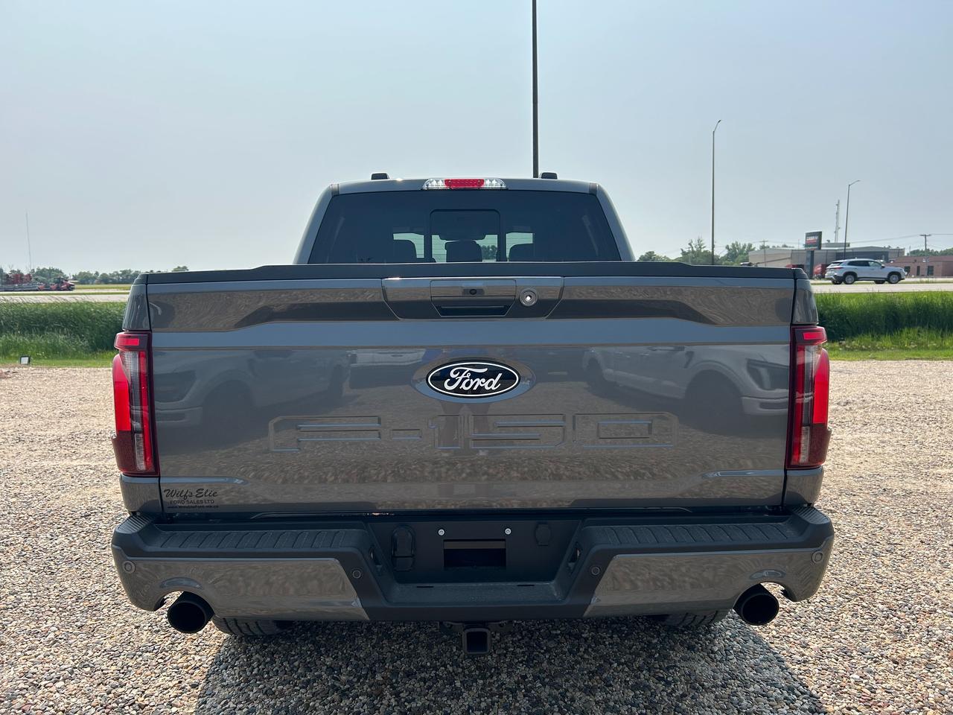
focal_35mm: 26
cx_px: 476
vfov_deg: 53.1
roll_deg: +0.8
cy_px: 358
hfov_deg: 67.3
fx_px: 716
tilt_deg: -5.3
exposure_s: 1/5882
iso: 50
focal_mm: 5.7
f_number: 1.5
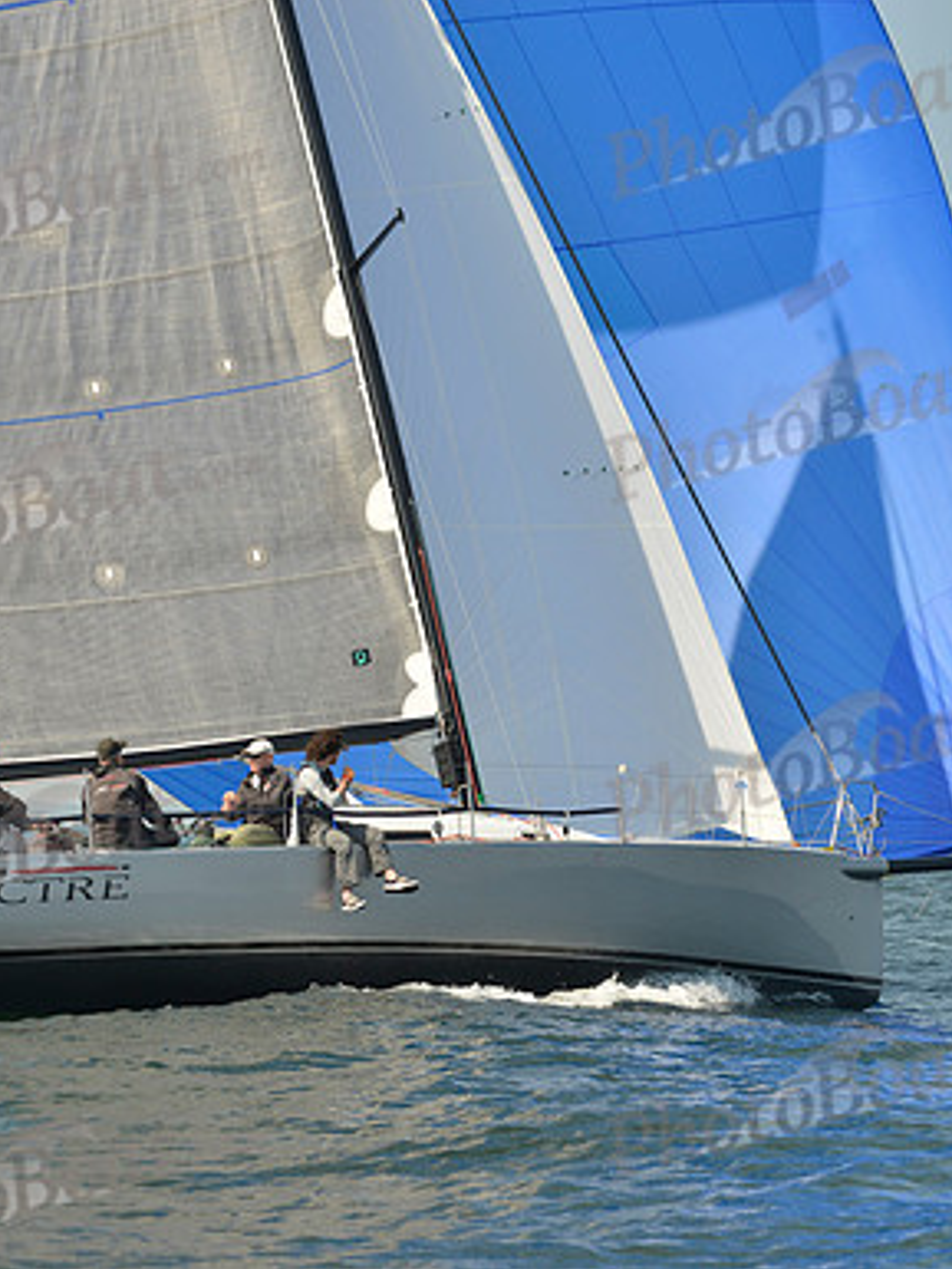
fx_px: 5204
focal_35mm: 142
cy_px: 634
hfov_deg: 10.5
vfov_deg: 13.9
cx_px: 438
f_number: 7.1
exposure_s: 1/1250
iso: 200
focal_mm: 98
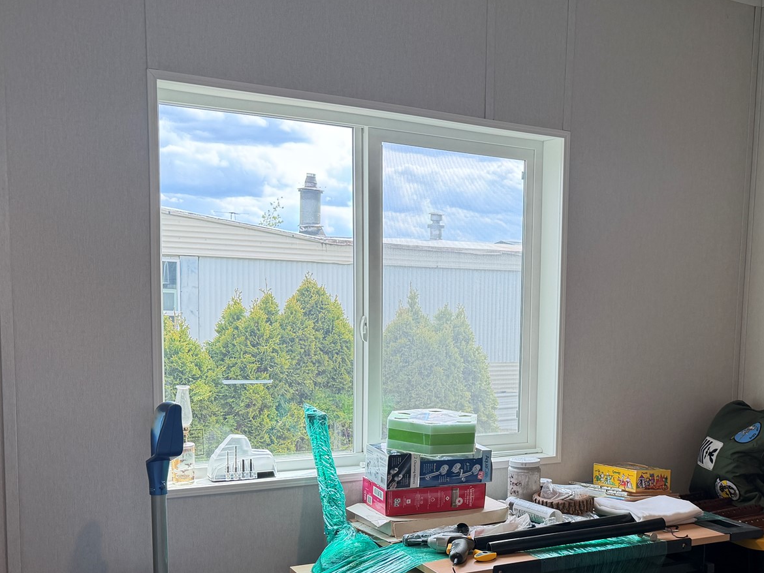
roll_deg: -1.7
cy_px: 401
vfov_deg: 33.9
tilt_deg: -6.0
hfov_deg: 43.6
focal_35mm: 42
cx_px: 558
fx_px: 927
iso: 80
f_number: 1.78
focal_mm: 6.76
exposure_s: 1/344
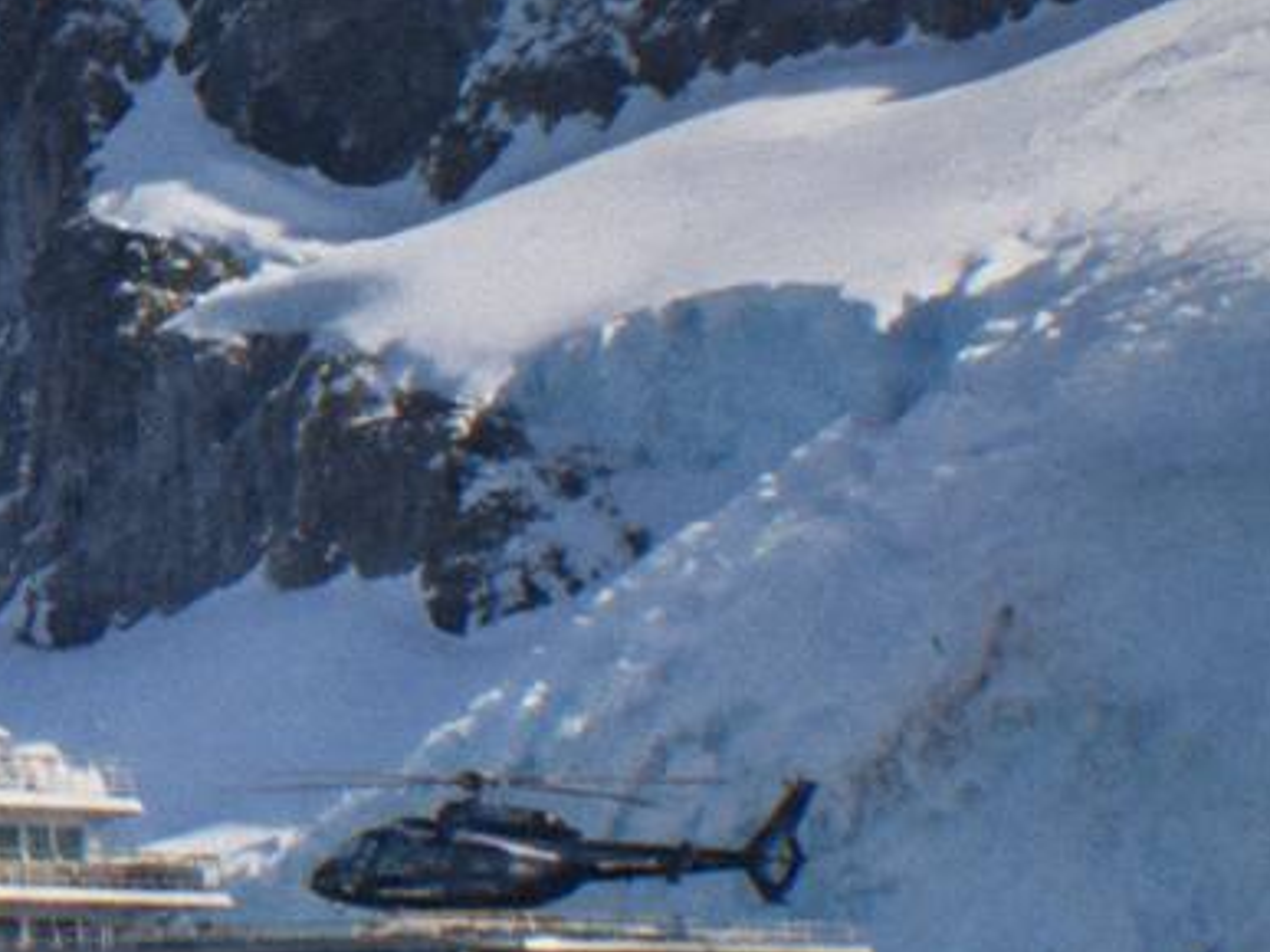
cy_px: 827
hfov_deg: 7.5
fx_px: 9573
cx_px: -318
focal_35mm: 261
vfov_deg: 5.7
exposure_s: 1/500
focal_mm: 105
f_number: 4.5
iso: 200
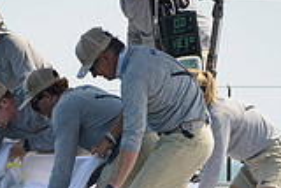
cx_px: 95
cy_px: 271
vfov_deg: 2.0
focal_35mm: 678
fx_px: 5297
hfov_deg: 3.0
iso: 250
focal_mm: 175
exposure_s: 1/4000
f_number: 2.8
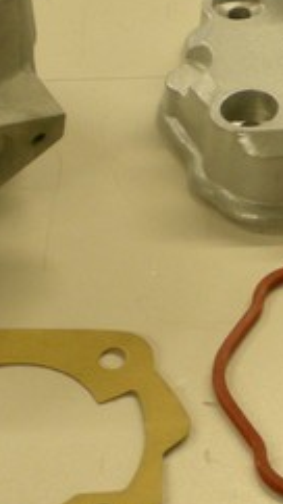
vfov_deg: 16.9
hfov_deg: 9.5
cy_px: 235
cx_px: 262
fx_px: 1695
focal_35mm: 127
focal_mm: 7.4
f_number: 3.5
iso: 200
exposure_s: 1/35.4
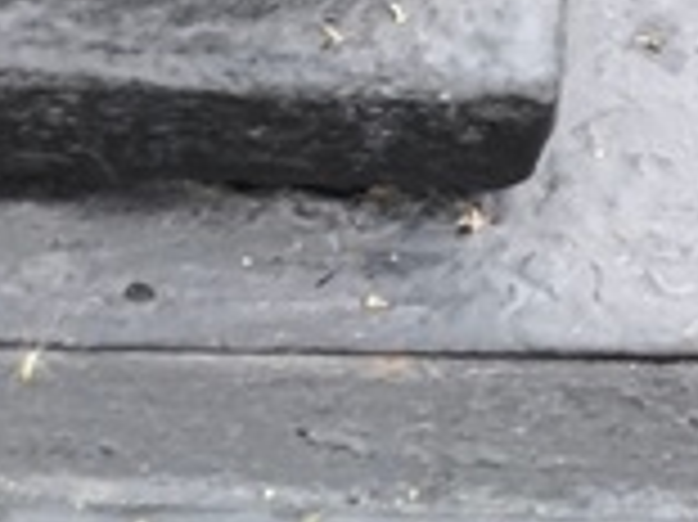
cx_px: -187
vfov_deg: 5.7
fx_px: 5198
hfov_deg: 7.6
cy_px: 801
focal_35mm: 258
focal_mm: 4.71
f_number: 1.7
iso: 125
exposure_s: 1/60
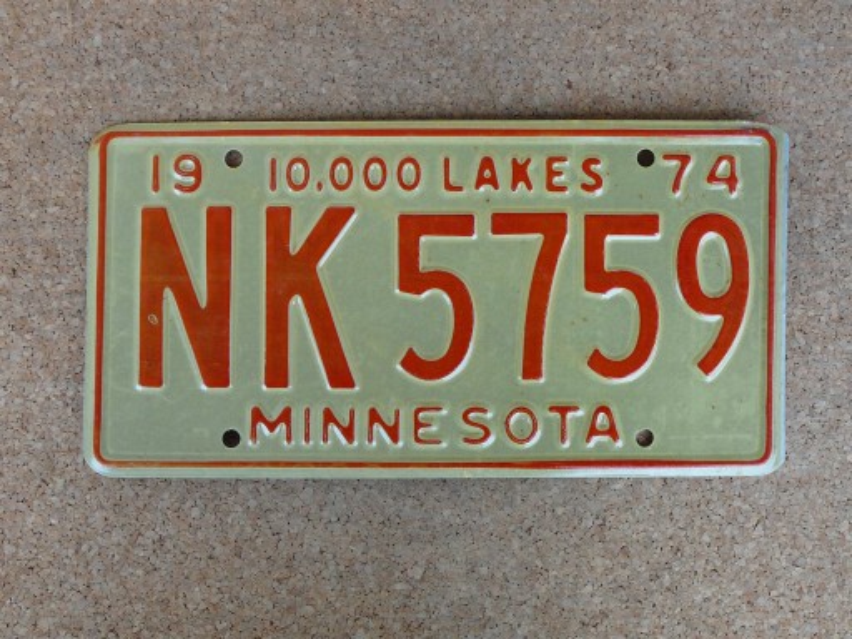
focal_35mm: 45
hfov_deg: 42.1
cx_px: 426
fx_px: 1108
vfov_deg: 32.2
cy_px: 320
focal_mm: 6.7
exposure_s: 1/50
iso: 100
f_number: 3.2
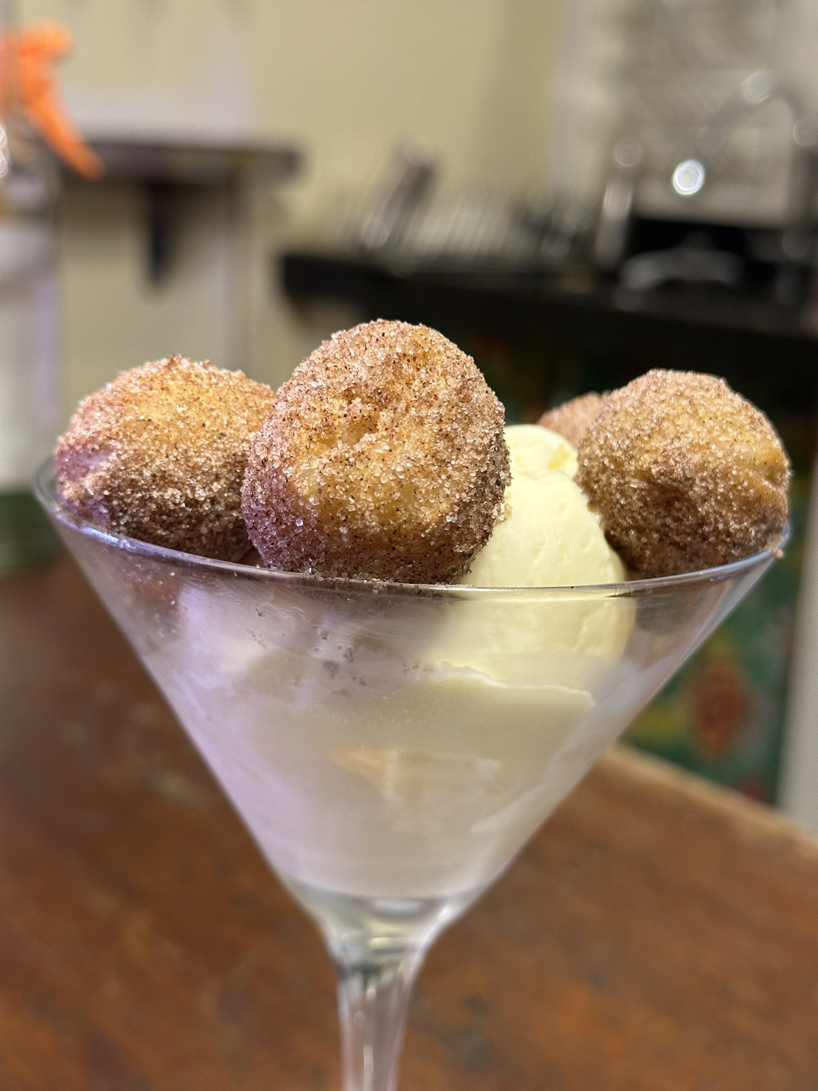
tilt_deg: -13.3
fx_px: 1512
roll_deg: -4.0
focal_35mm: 48
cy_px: 546
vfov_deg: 39.7
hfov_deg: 30.3
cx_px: 409
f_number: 1.78
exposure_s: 1/60
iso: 250
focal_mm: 6.86
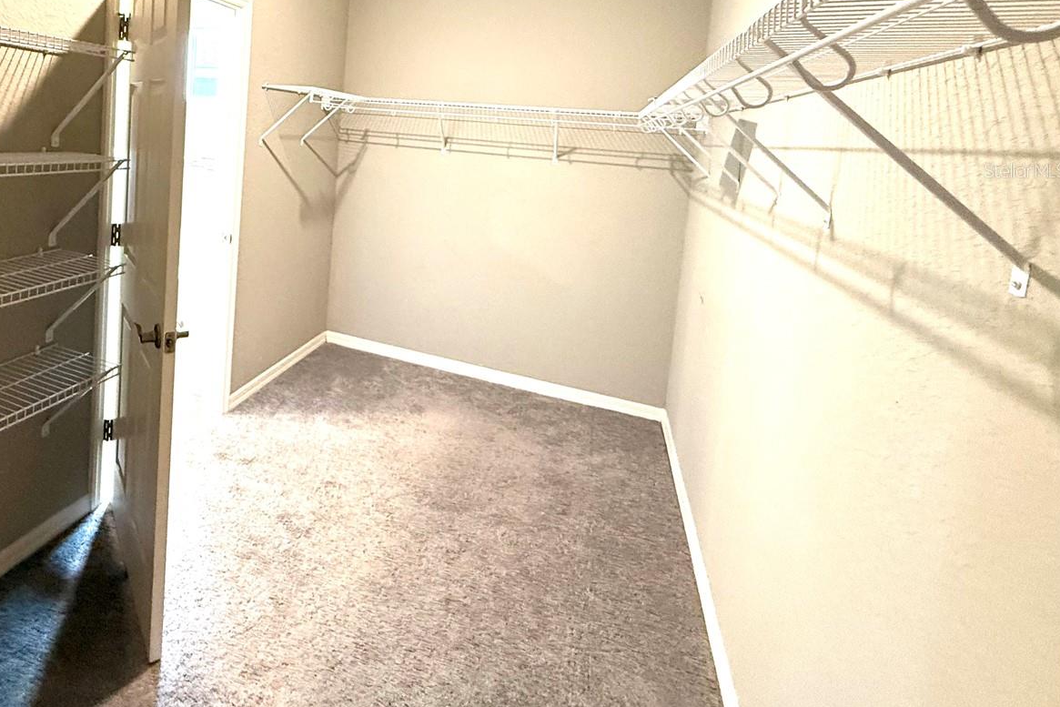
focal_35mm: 20
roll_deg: -4.4
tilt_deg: -3.7
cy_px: 170
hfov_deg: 80.8
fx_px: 589
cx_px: 342
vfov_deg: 58.5
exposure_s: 1/60
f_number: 2.2
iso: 400
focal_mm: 2.22
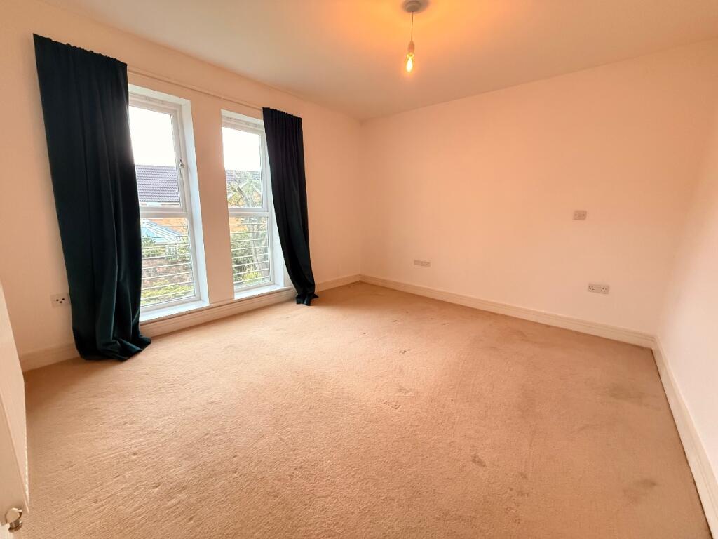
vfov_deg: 85.7
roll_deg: -1.2
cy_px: 270
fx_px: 290
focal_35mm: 14
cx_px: 359
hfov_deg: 102.1
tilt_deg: -12.1
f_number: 2.2
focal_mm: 2.22
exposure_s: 1/50
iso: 640
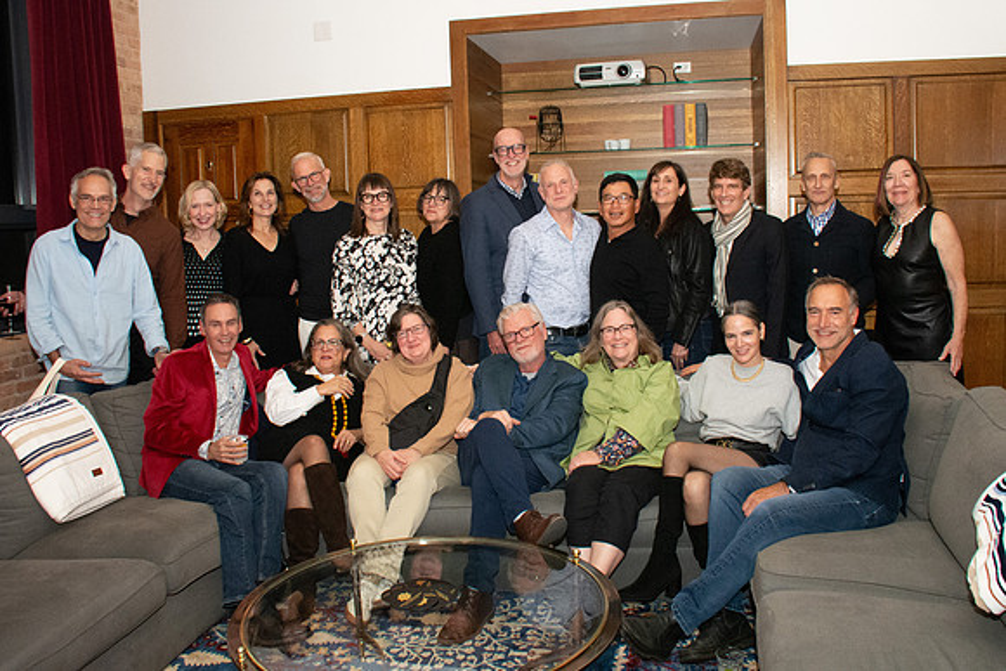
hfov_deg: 62.8
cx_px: 506
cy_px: 307
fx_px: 825
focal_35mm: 30
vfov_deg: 44.2
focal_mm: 18
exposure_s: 1/160
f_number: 9
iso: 5000
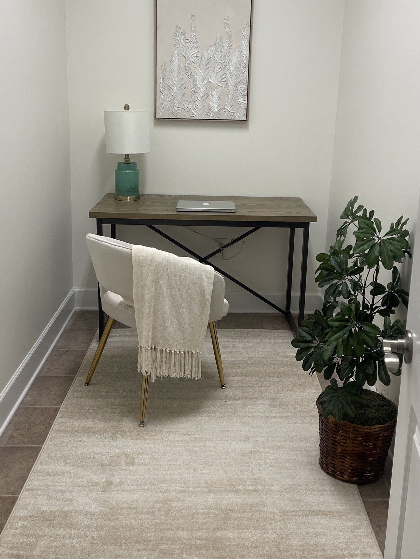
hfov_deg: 39.7
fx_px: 582
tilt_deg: -12.9
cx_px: 214
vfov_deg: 51.1
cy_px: 227
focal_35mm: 36
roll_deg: -1.4
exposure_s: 1/120
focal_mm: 5.1
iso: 125
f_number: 1.6
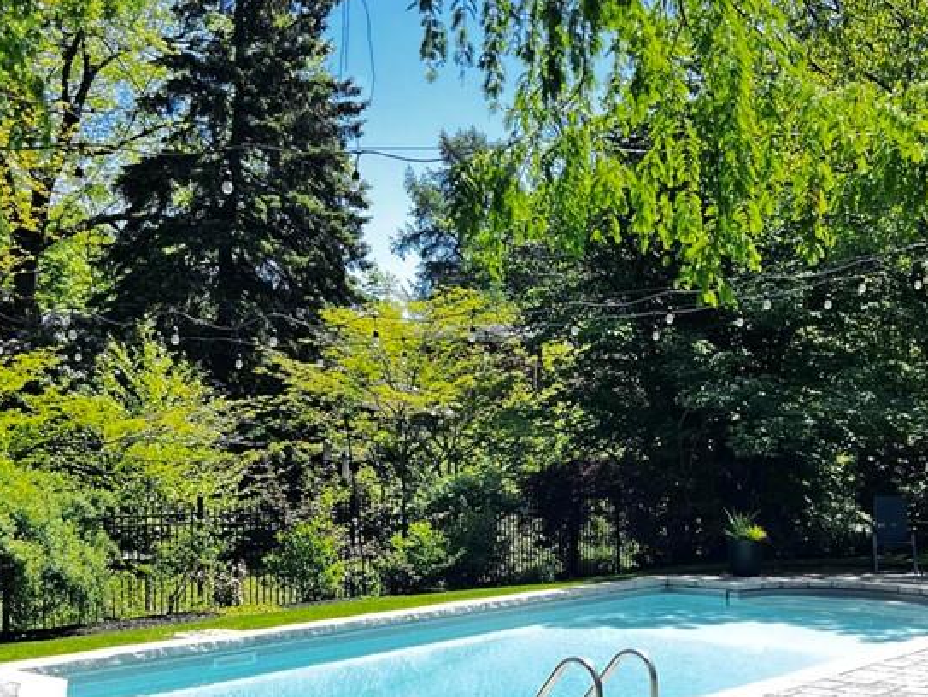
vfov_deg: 29.6
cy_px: 437
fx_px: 1314
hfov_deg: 38.6
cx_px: 583
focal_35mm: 49
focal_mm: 5.7
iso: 50
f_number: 1.5
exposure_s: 1/452
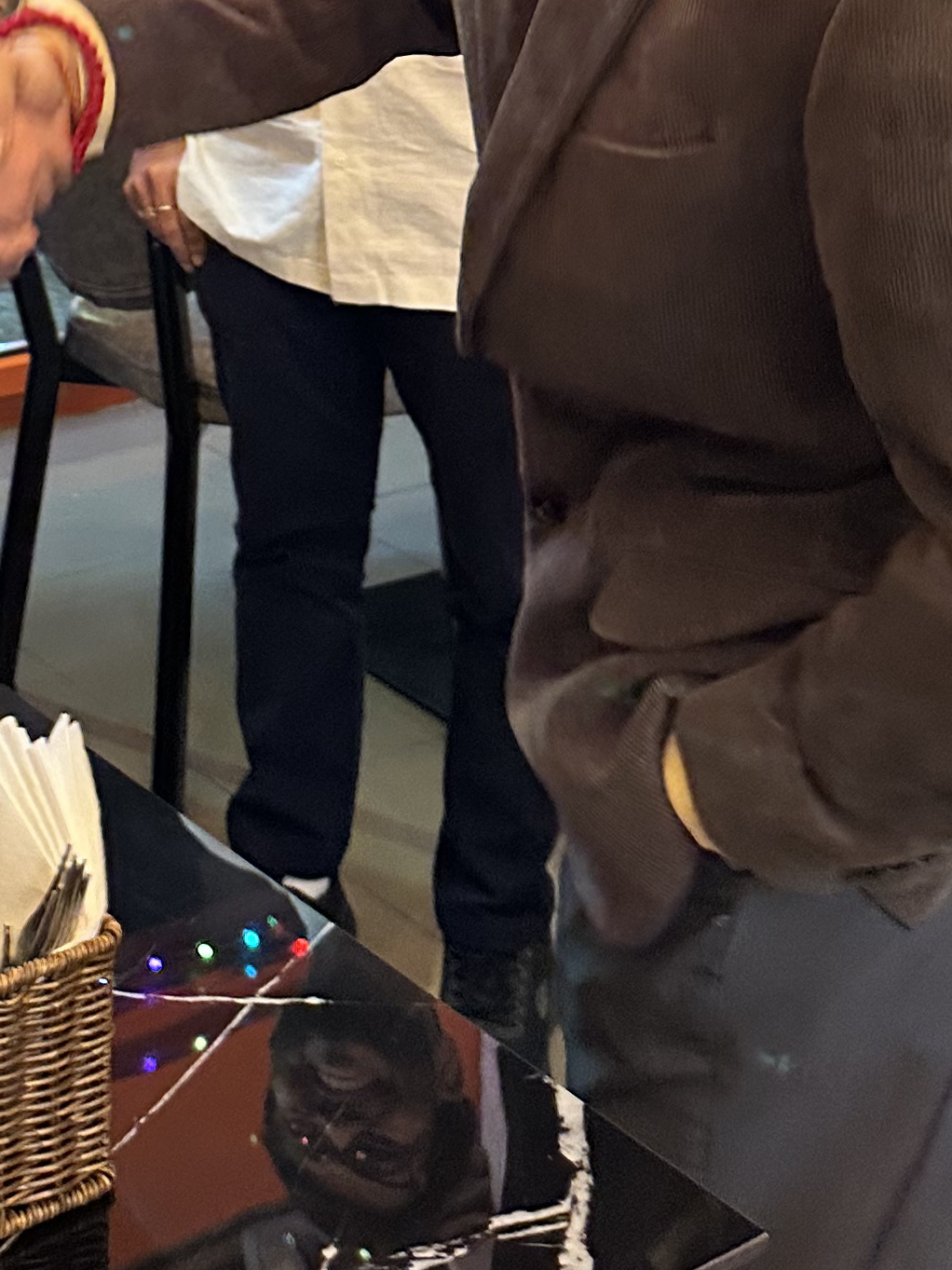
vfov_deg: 24.8
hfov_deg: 20.2
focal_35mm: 71
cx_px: 58
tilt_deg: -4.8
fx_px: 2604
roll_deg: -0.9
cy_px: -249
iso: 320
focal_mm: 6.86
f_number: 1.78
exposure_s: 1/50
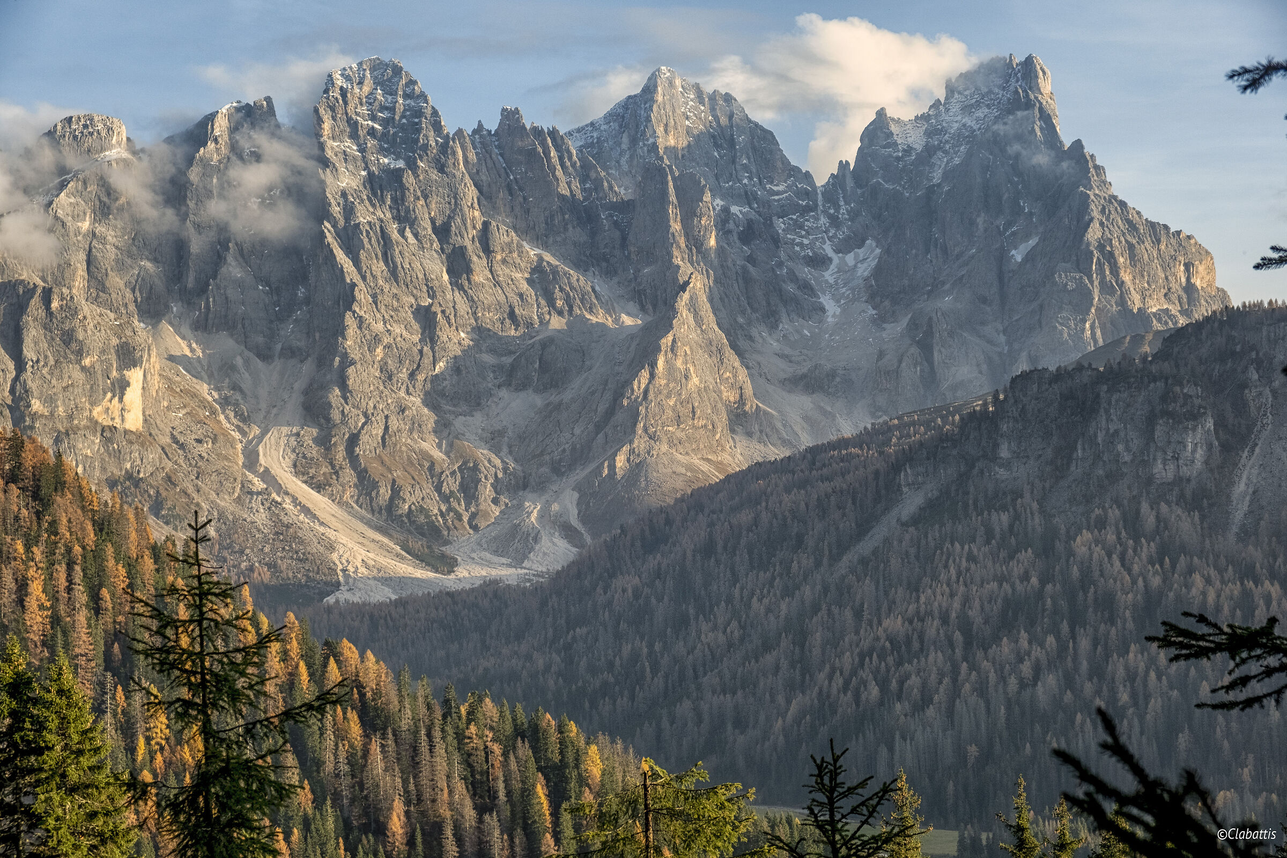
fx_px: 2395
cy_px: 429
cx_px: 644
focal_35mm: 67
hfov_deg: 30.1
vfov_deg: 20.3
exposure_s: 1/750
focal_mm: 44.4
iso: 500
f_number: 6.4
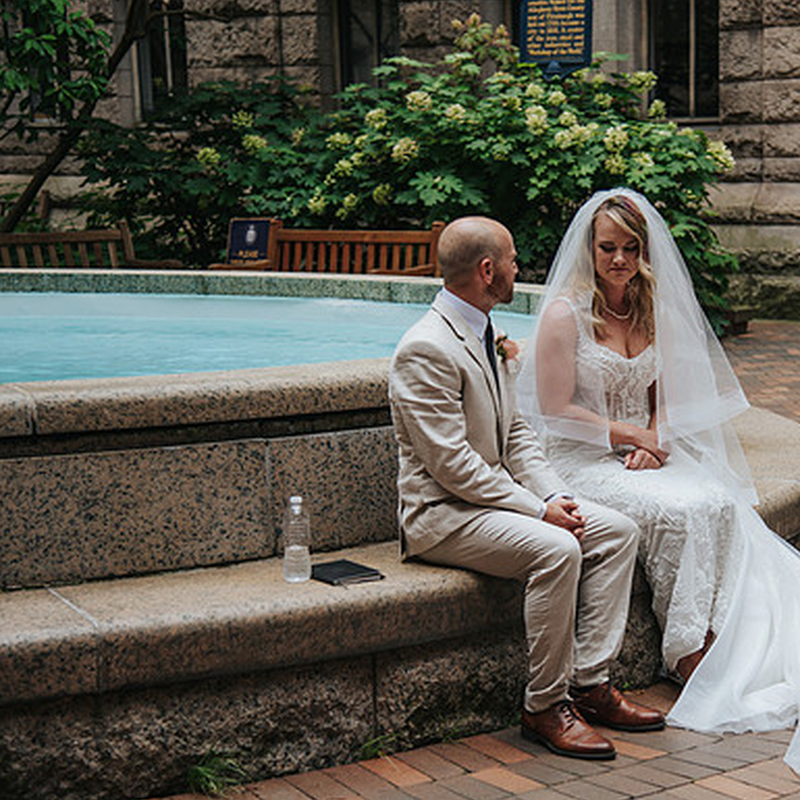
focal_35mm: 86
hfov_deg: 20.0
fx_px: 2249
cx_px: 596
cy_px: 422
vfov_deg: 20.2
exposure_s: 1/500
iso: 180
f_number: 4
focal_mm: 62
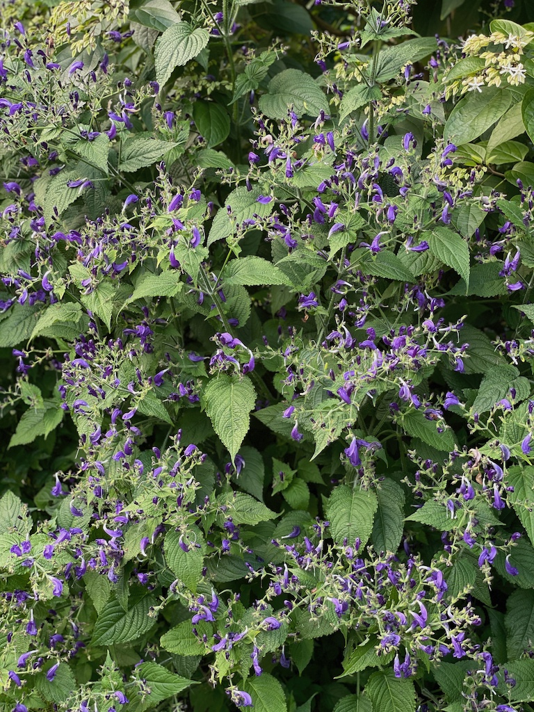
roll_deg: +2.3
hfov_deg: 28.0
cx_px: 267
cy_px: 356
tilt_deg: -16.4
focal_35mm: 52
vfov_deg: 36.8
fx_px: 1070
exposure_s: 1/122
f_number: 2
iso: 64
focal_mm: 6
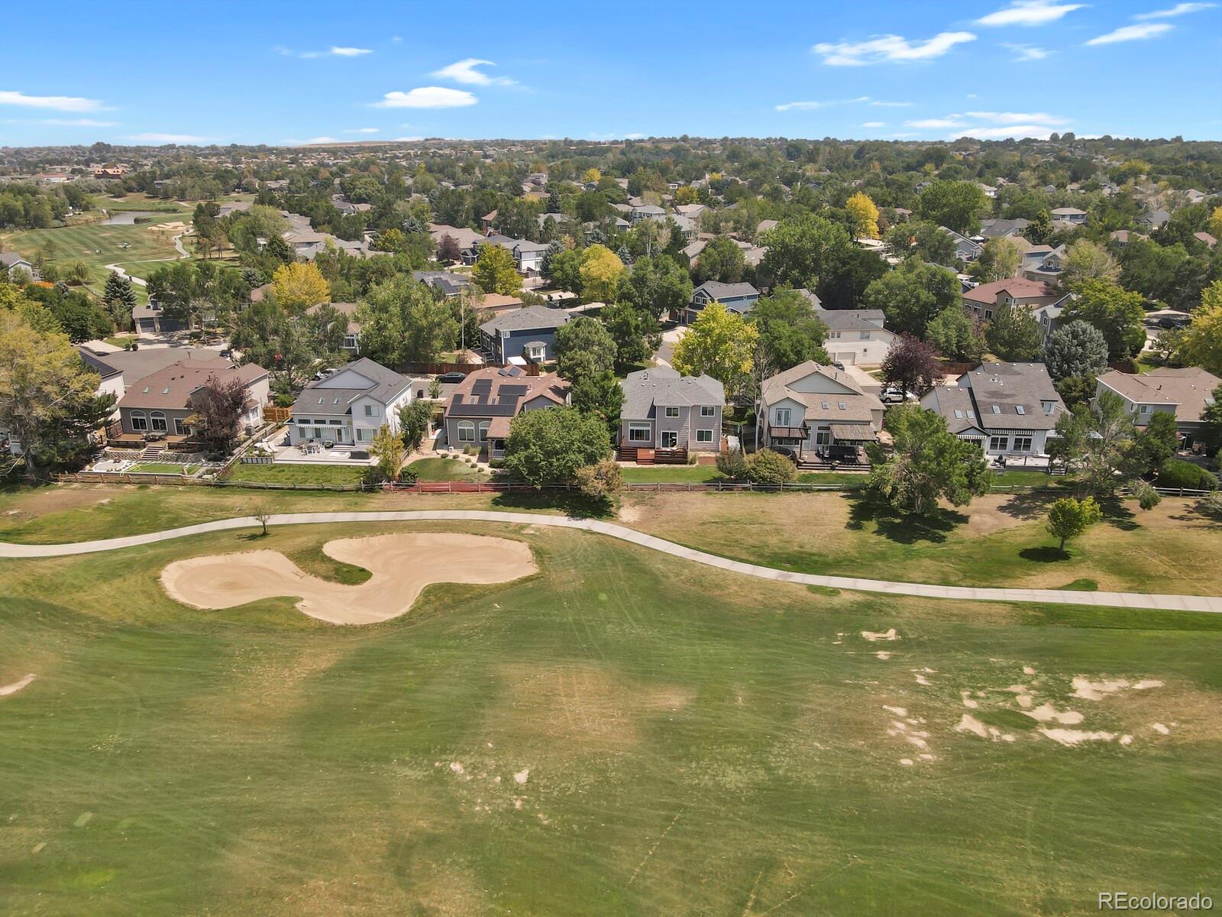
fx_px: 847
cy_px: 458
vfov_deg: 56.8
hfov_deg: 71.6
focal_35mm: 24
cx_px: 611
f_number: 2.8
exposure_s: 1/400
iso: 100
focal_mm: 4.5
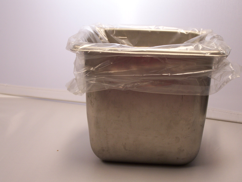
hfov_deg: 28.2
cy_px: 91
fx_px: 482
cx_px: 121
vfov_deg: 21.3
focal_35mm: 69
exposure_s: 1/40
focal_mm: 11.5
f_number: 3.2
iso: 100
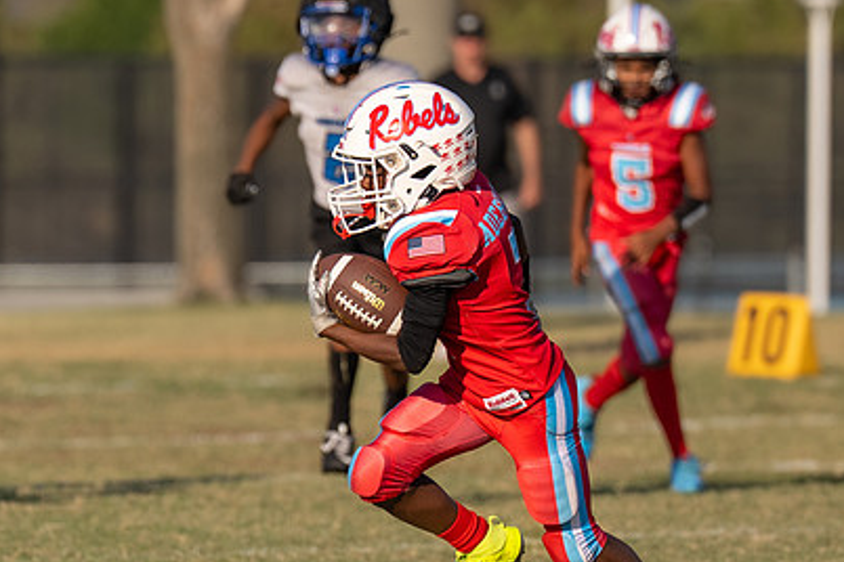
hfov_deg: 3.2
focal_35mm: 639
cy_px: 418
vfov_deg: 2.2
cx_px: 397
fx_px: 14980
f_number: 3.2
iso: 125
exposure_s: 1/3200
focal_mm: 200
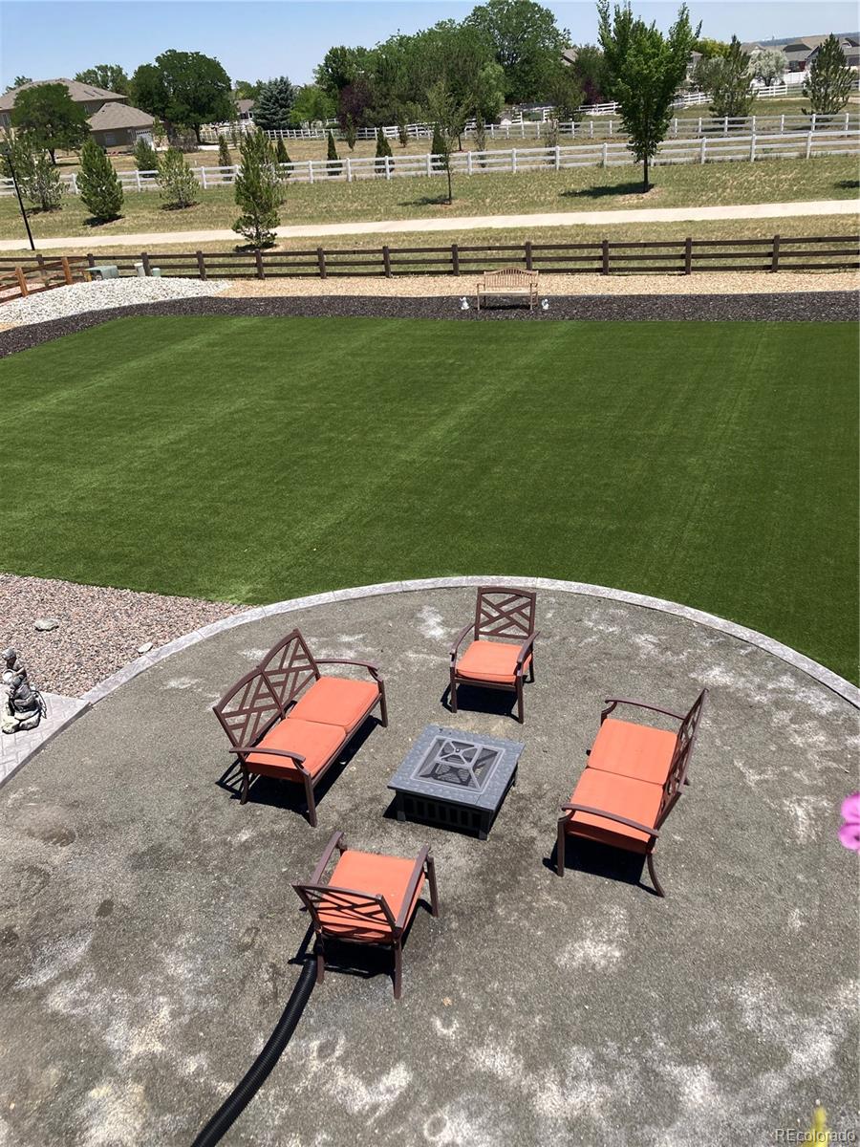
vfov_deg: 63.4
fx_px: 928
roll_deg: +5.7
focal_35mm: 28
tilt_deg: -25.8
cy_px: 574
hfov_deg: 49.7
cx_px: 430
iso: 20
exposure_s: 1/1656
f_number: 1.8
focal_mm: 3.99
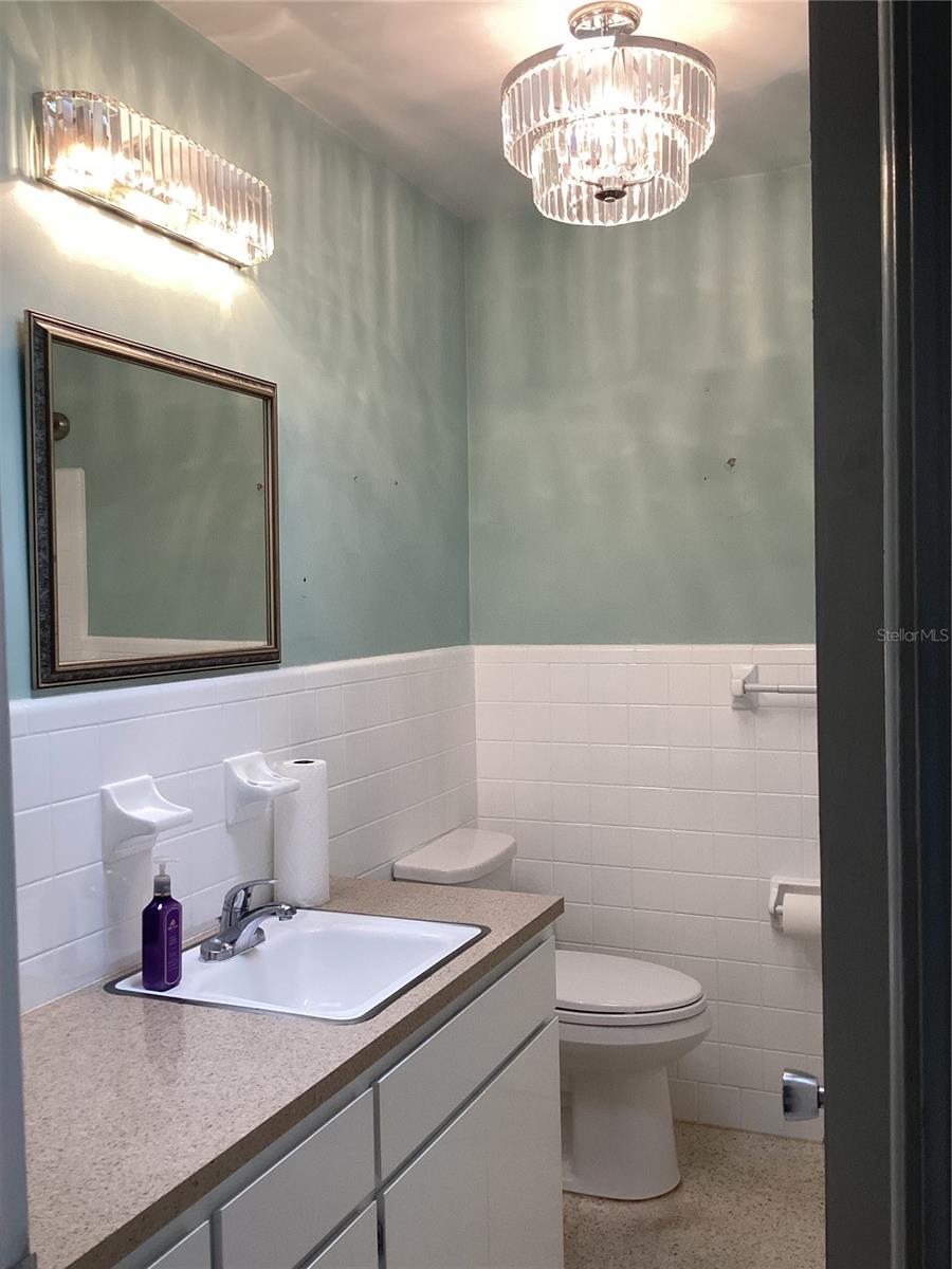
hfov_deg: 45.4
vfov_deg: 58.4
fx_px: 1137
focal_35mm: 31
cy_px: 634
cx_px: 476
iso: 80
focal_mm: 3.3
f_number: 2.4
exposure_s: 1/60
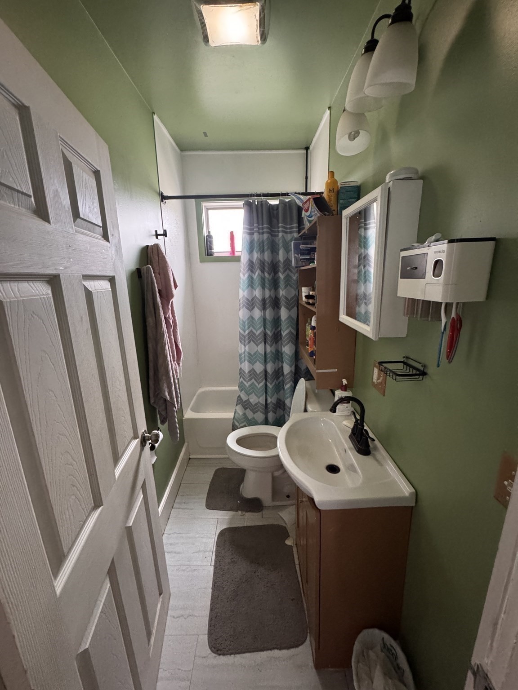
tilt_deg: -13.1
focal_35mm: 14
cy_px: 345
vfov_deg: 102.1
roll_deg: +2.4
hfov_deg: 85.7
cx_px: 259
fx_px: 279
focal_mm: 2.22
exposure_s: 1/60
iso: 1000
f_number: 2.2
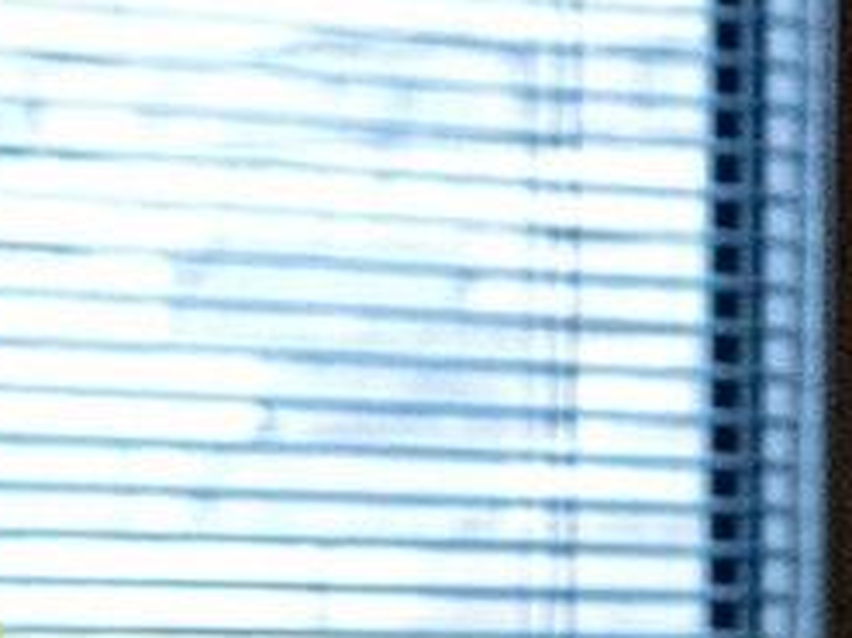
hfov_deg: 4.6
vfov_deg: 3.5
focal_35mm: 420
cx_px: 2404
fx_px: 10332
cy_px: 962
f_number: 2.8
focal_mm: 50
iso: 1250
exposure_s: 1/1600
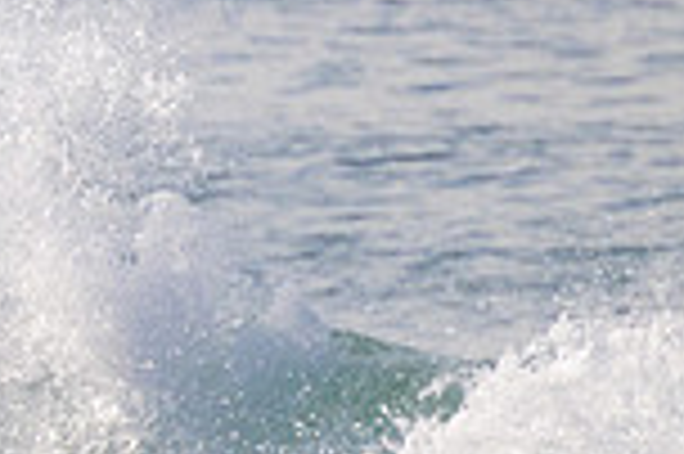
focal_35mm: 3055
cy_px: 330
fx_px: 57982
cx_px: -567
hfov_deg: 0.7
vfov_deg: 0.4
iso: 1250
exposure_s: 1/2000
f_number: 11
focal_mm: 800
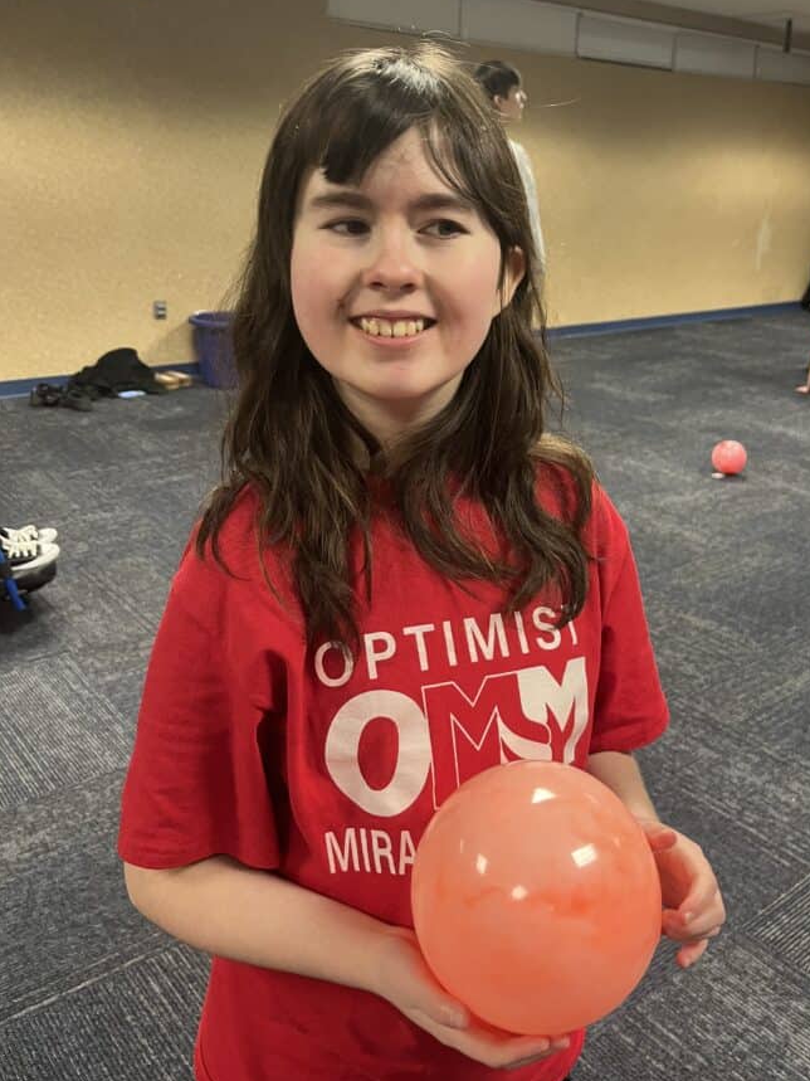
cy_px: 471
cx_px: 460
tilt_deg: -17.1
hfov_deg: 45.3
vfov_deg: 58.2
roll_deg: -0.8
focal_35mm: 31
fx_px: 967
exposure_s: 1/60
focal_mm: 5.1
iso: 250
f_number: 1.6
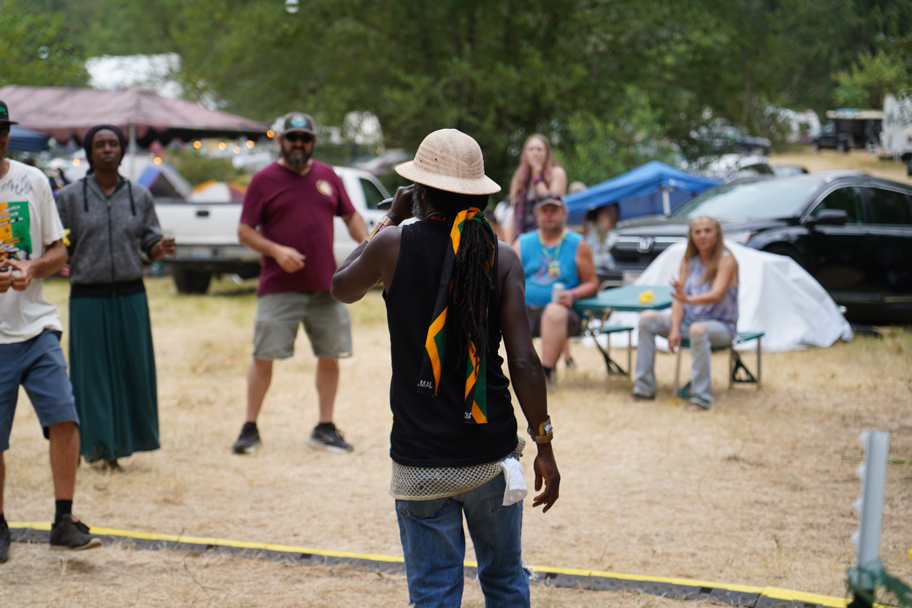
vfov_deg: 13.0
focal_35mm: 105
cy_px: 304
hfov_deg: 19.5
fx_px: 2660
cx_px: 456
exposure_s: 1/160
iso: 160
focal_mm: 105
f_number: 4
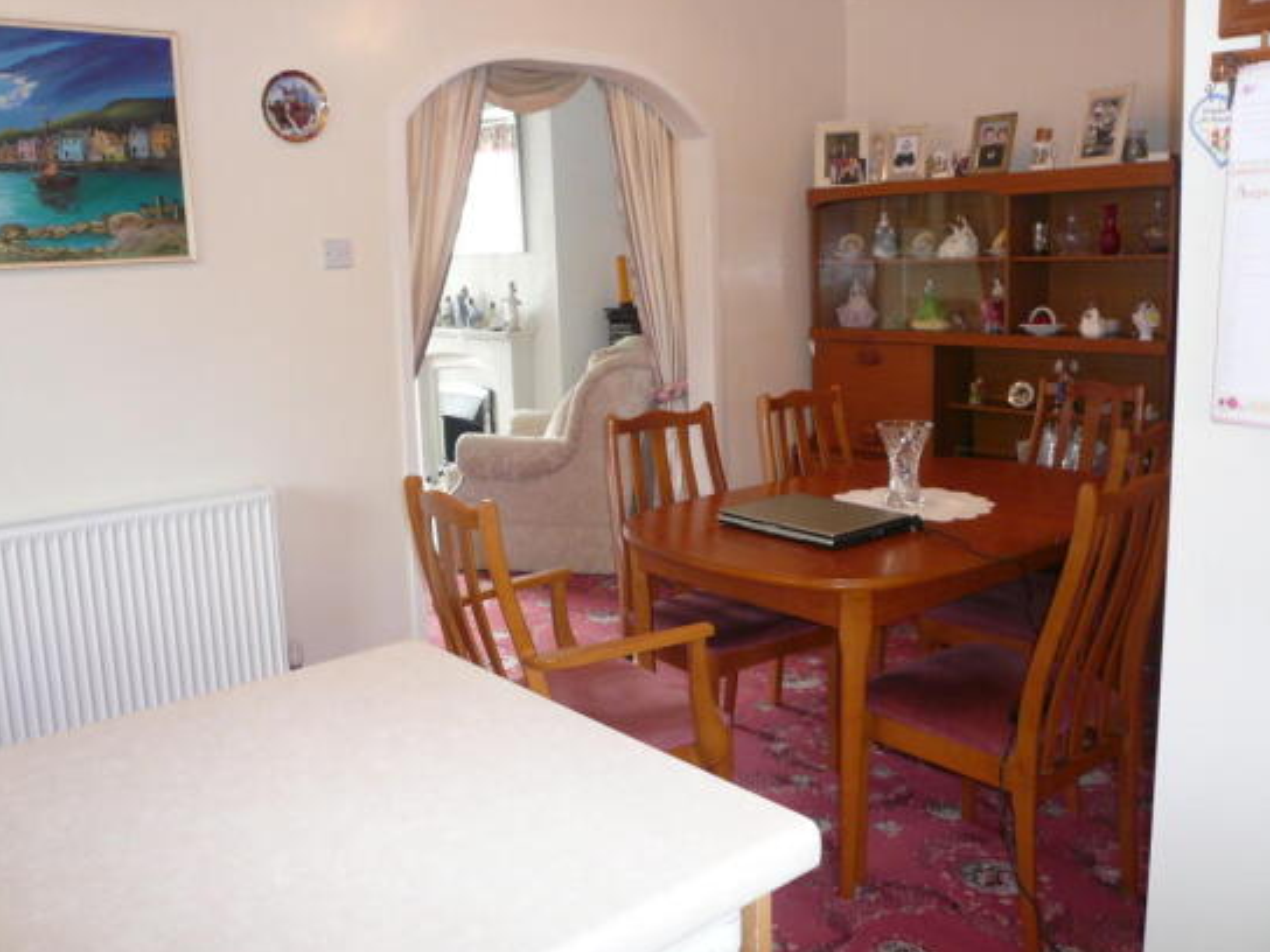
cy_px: 463
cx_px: 634
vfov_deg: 46.8
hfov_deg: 60.0
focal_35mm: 30
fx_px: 1101
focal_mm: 4.6
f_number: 2.8
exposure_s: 1/30
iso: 160
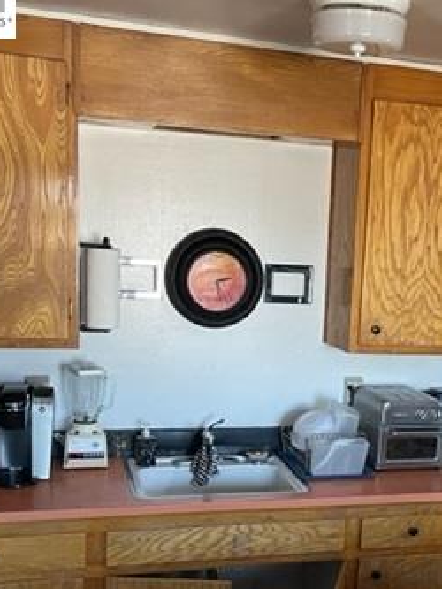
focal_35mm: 50
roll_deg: -3.2
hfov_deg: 28.6
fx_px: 851
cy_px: 393
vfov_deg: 37.8
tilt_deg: -11.9
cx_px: 345
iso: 400
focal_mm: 5.1
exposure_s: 1/60
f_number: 1.6
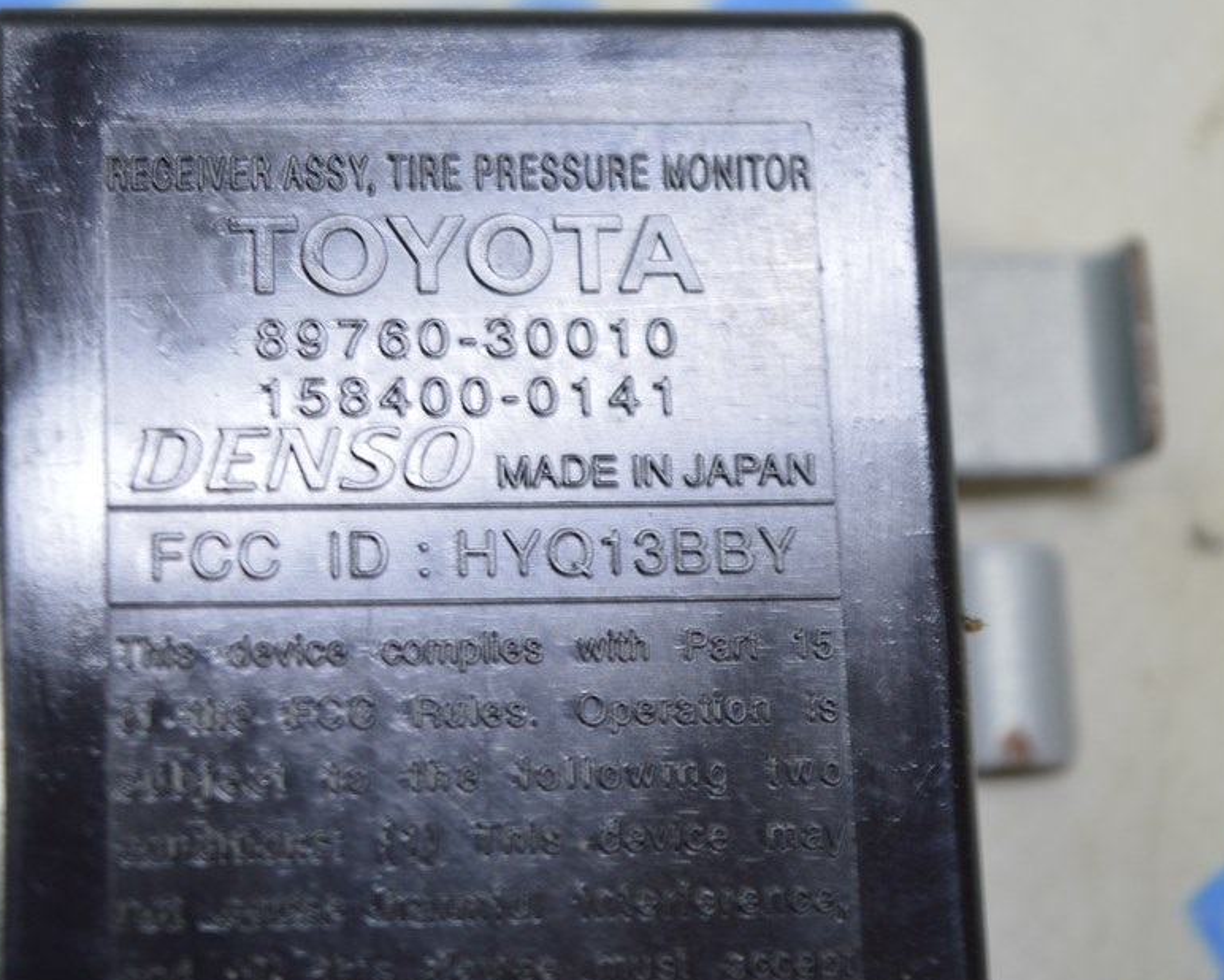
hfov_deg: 18.7
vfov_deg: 15.0
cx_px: 458
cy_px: 478
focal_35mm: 103
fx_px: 3718
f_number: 5.6
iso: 400
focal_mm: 55
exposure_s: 1/20
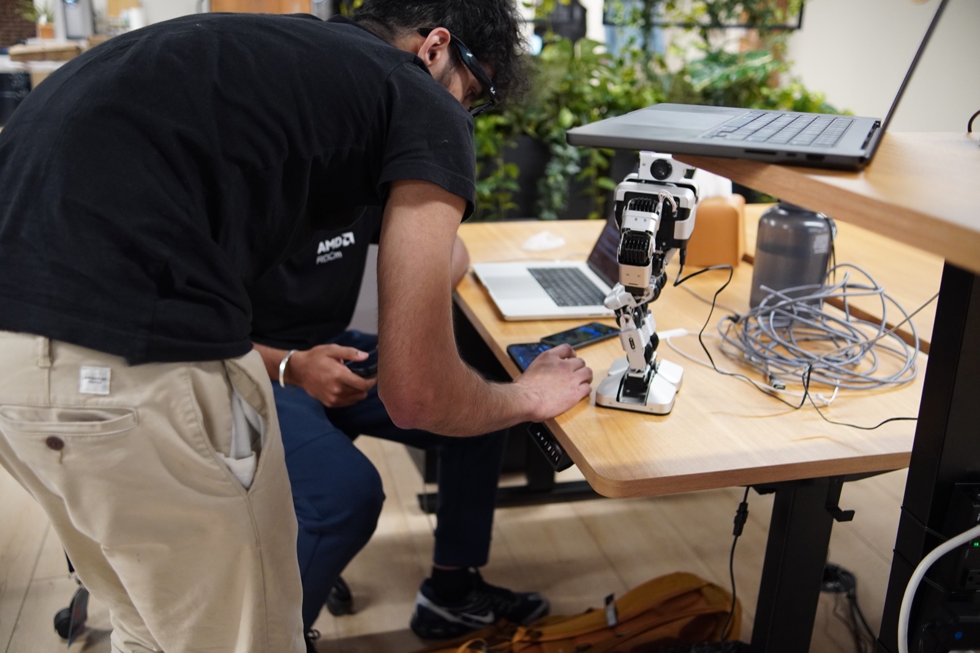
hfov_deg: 55.1
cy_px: 326
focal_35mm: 34
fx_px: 939
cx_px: 490
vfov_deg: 38.3
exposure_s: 1/160
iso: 1600
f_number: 2
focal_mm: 23
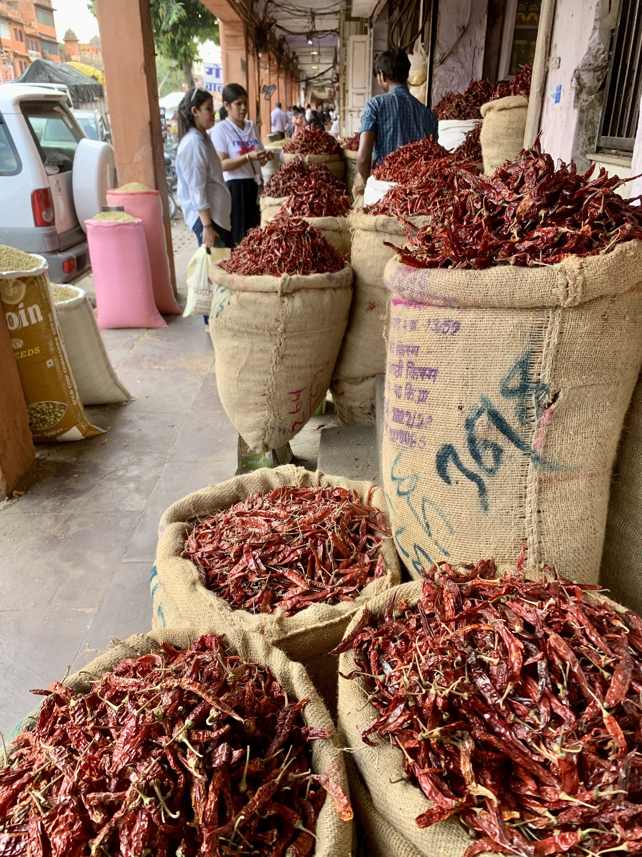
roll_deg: -0.9
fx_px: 643
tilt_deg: -24.1
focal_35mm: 26
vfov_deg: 67.3
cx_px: 321
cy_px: 428
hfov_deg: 53.1
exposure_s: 1/121
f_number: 1.8
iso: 50
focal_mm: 4.25
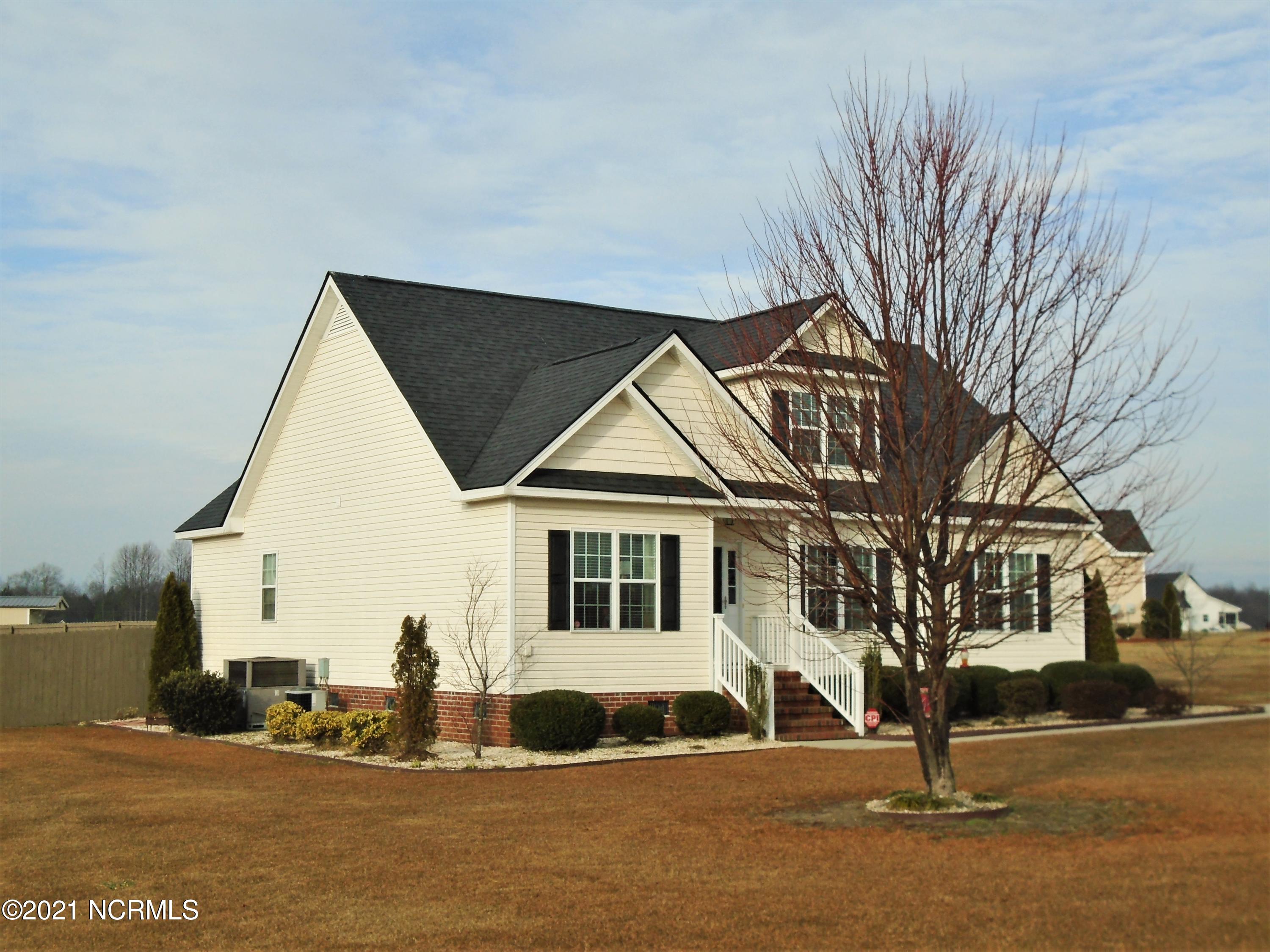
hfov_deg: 38.9
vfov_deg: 29.7
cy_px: 476
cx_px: 635
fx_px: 1798
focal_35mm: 49
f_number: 4.5
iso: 100
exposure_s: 1/640
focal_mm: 8.7
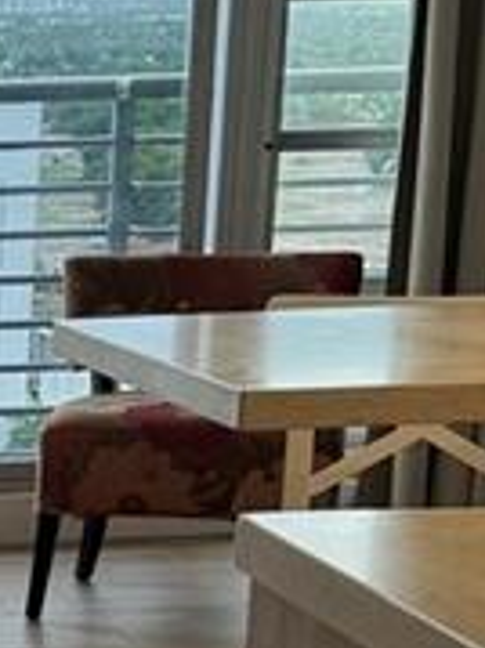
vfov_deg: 11.8
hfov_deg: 8.4
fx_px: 3011
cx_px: -720
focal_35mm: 161
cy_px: 934
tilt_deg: -16.4
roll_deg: +2.1
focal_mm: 6.76
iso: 64
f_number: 1.78
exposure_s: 1/164
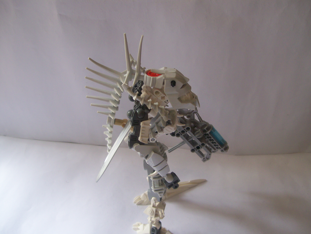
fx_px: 323
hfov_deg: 51.4
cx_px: 156
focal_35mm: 36
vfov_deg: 39.7
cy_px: 117
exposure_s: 1/81.3
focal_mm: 6
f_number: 2.7
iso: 80
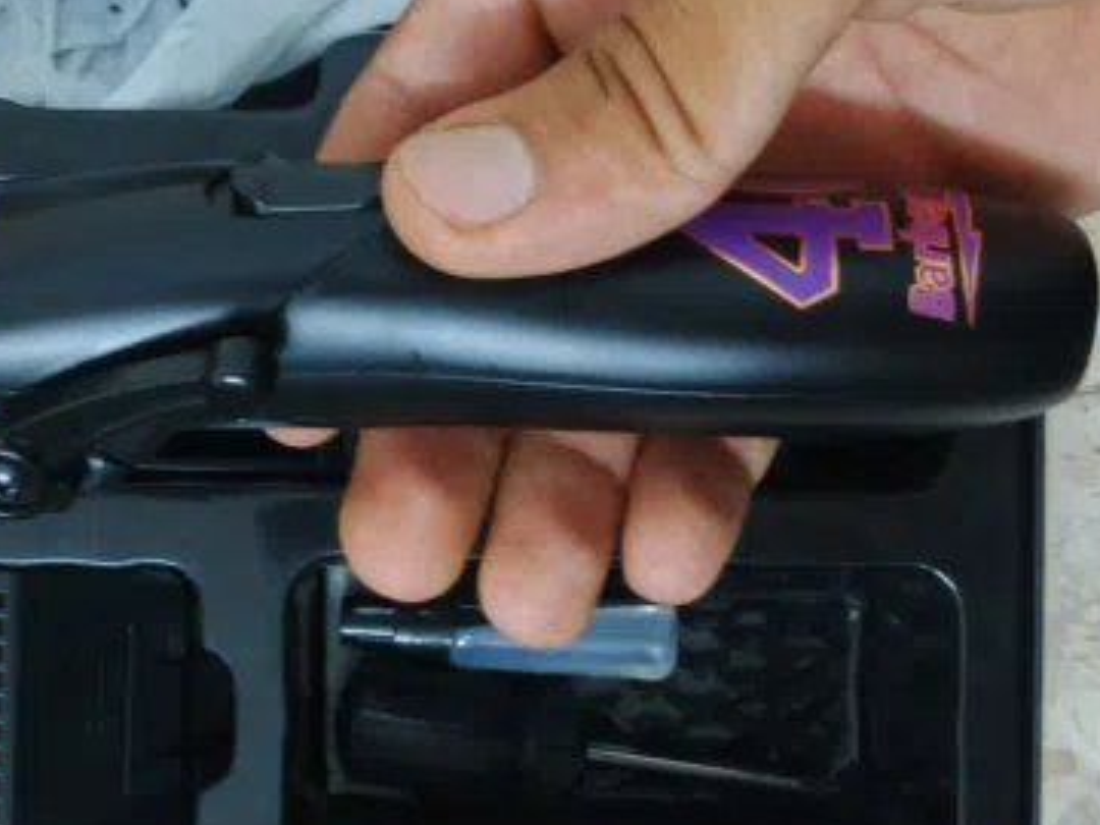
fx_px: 1525
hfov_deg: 39.3
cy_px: 428
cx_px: 400
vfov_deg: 30.3
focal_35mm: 48
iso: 1408
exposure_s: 1/25
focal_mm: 4.11
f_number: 1.6
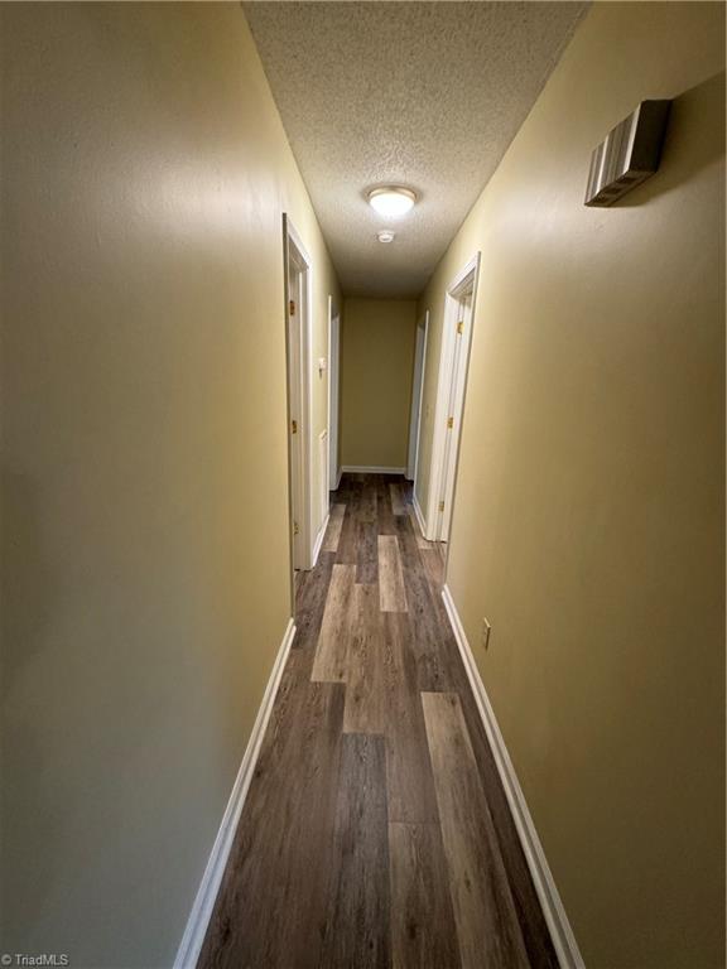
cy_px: 484
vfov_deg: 102.1
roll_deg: -3.9
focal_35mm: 14
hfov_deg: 85.7
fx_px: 392
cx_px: 364
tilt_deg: -10.4
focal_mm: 2.22
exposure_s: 1/60
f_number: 2.2
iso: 250
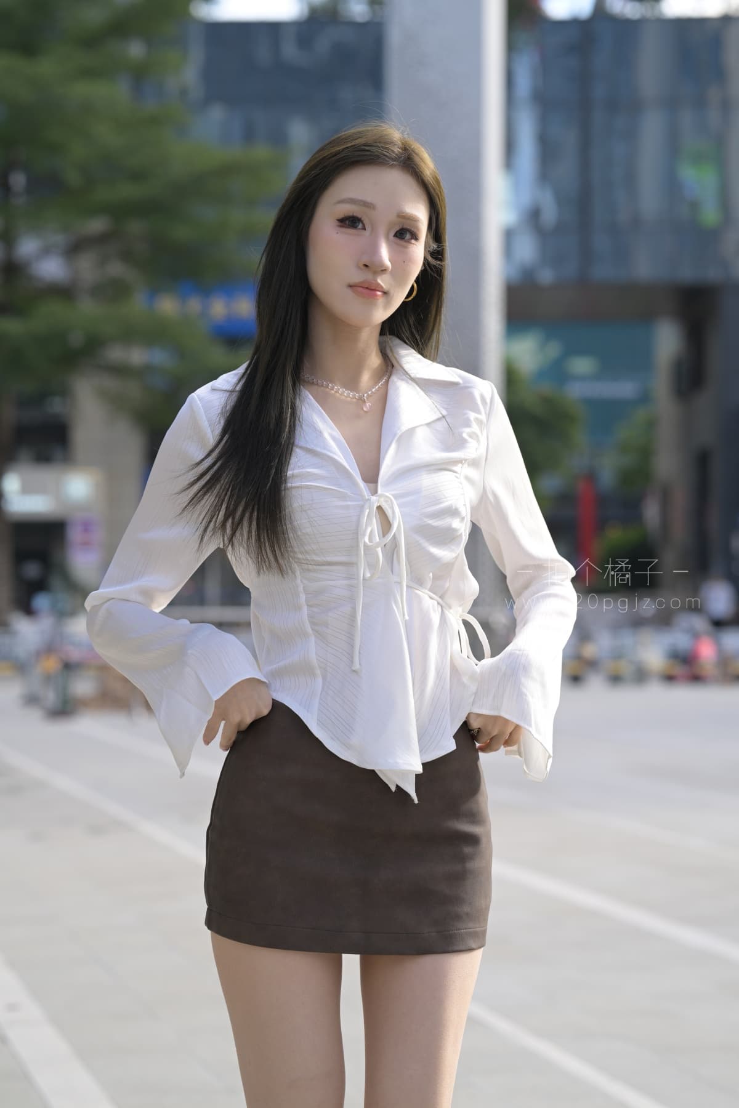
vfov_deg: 23.9
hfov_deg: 16.1
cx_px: 370
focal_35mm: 85
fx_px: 2617
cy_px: 554
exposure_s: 1/320
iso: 160
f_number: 4
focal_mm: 85
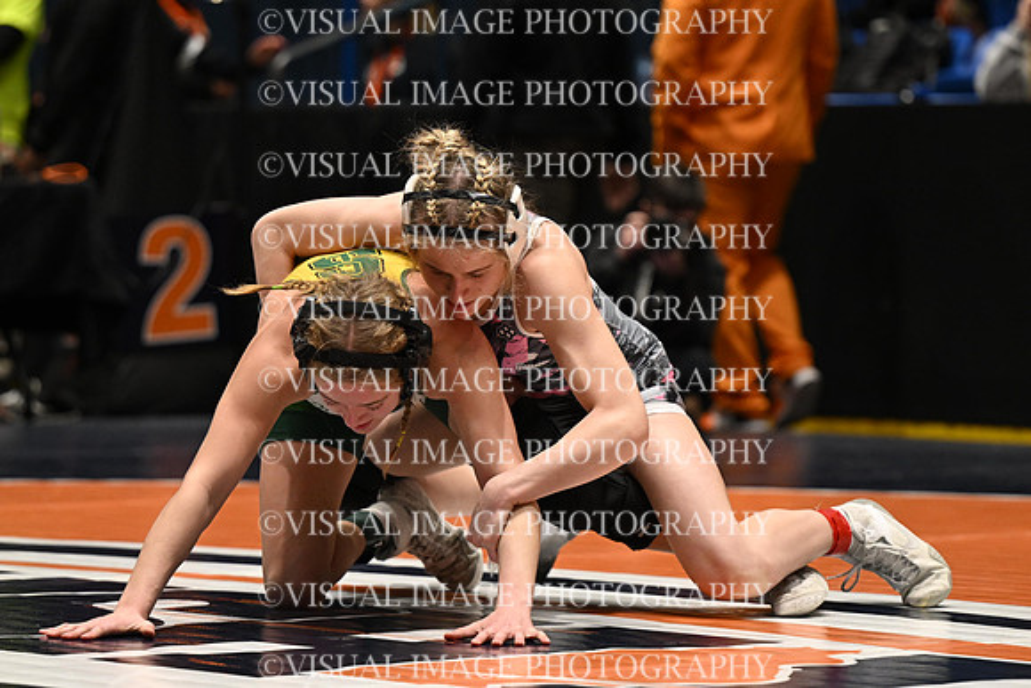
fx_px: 5356
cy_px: 344
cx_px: 516
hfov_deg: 11.0
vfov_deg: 7.3
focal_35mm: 187
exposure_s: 1/767
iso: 2200
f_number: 2.8
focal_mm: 125
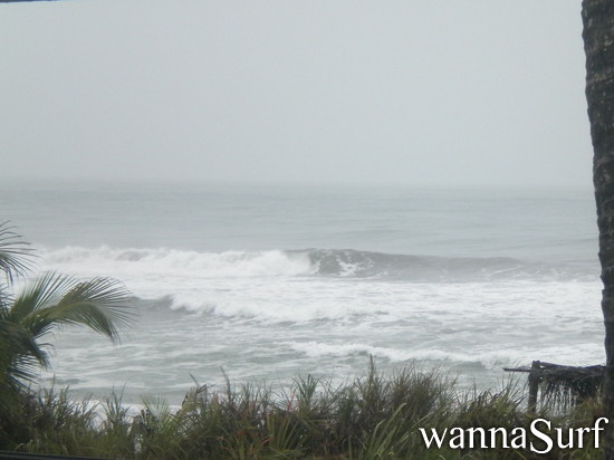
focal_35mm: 105
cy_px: 230
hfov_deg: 18.7
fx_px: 1862
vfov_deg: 14.1
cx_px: 307
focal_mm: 18.9
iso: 243
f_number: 5.9
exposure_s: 1/508
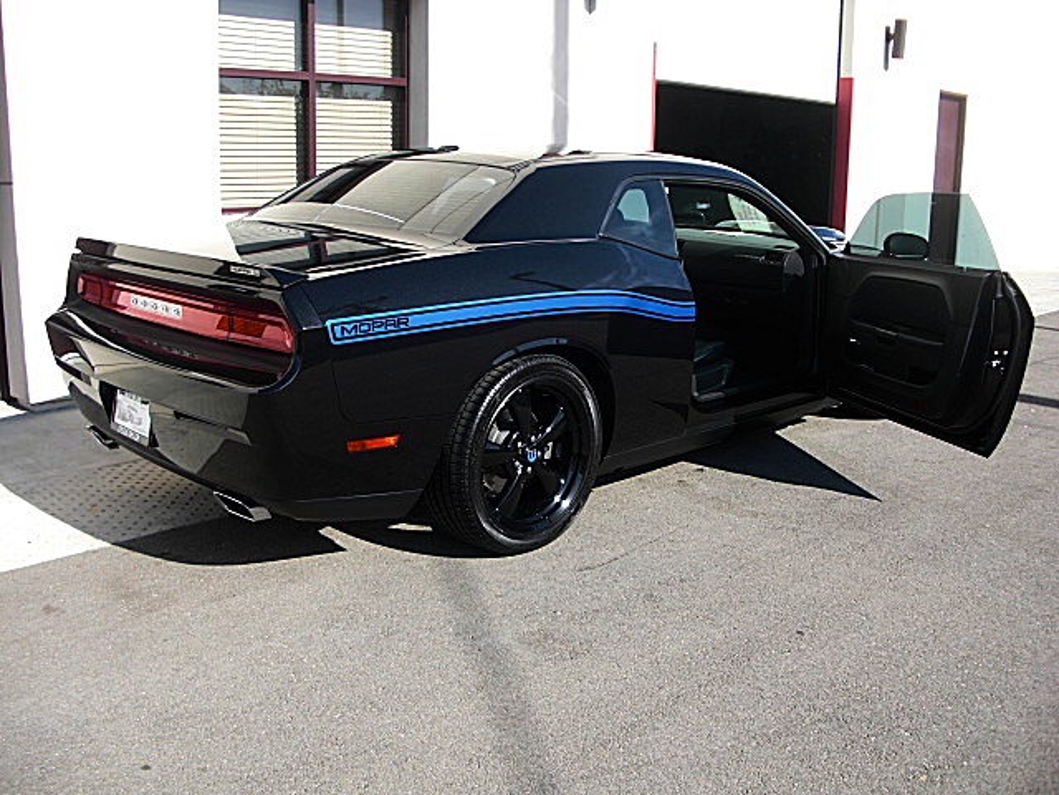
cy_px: 398
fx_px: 1101
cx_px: 530
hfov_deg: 51.4
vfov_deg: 39.7
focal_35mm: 36
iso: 50
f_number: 2.8
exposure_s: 1/500
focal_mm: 6.3
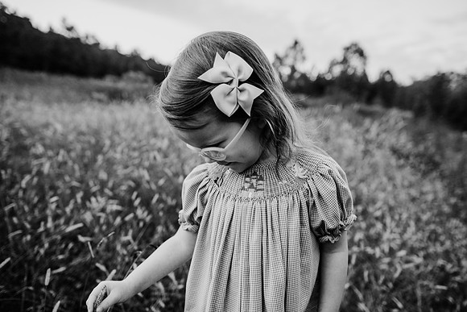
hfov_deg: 73.7
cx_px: 234
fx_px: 311
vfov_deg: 53.2
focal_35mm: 24
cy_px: 156
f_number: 2.8
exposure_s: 1/500
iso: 500
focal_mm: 24
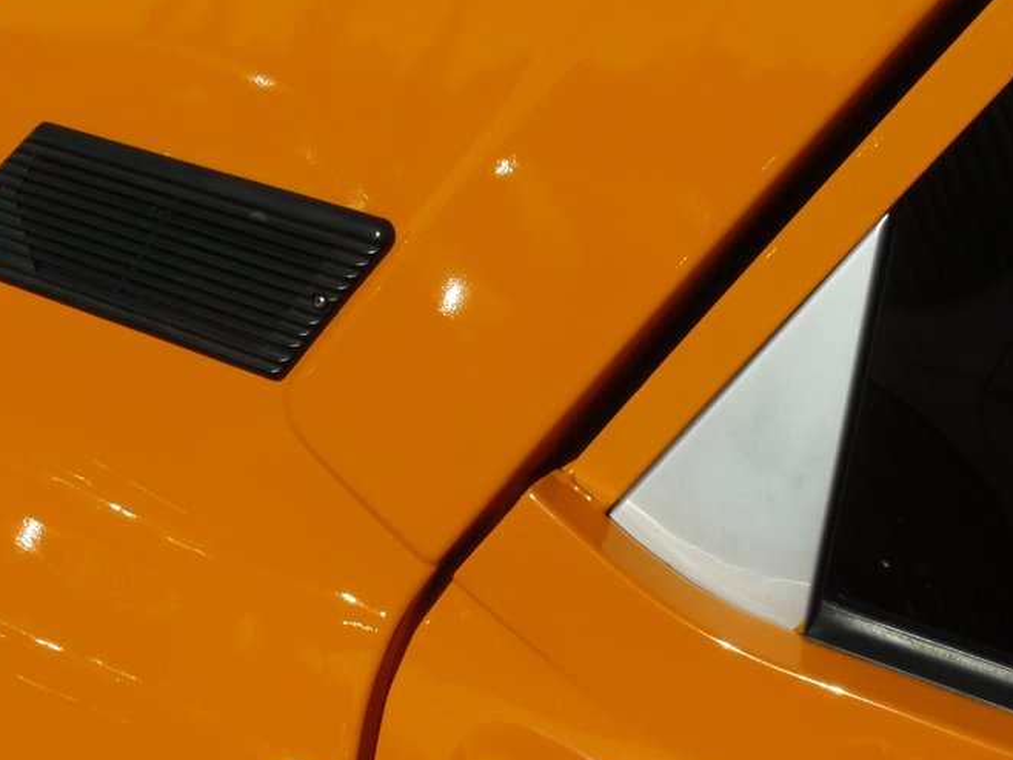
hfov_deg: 34.3
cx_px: 503
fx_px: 1639
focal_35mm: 56
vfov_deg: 25.9
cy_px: 526
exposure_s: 1/400
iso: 100
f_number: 8
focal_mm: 6
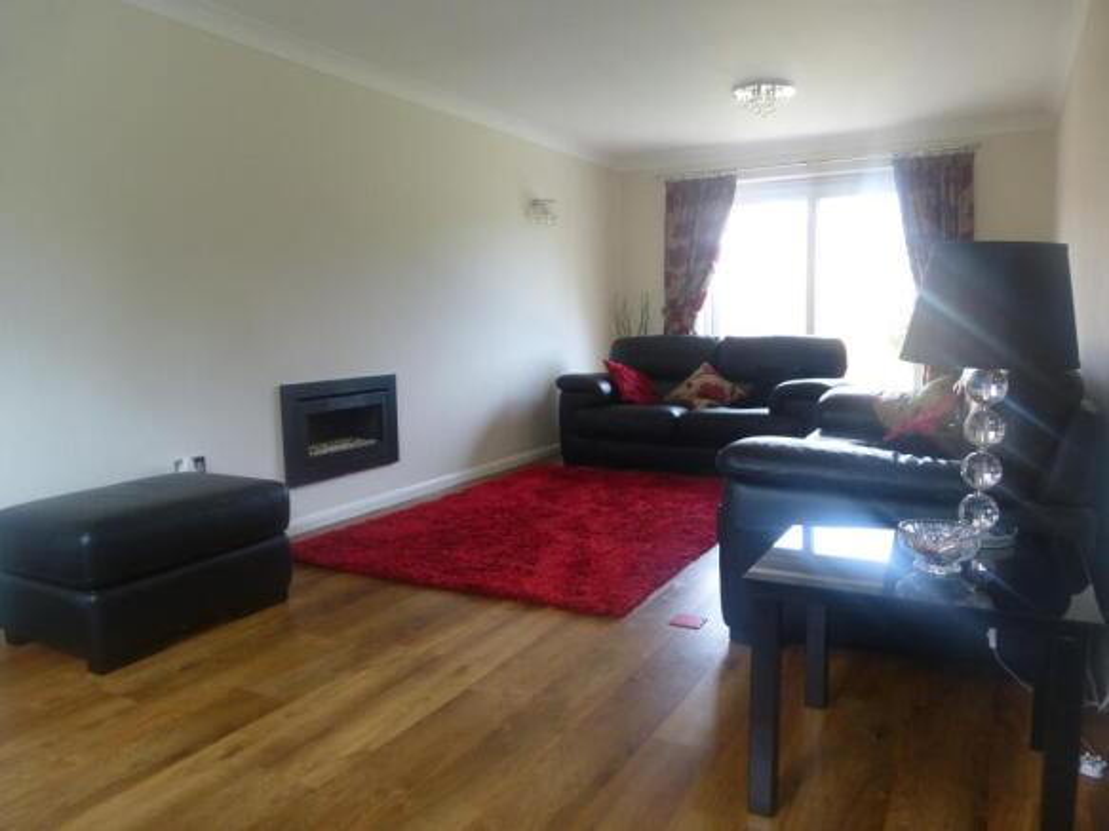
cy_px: 416
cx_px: 554
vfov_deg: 54.9
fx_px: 801
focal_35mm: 25
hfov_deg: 69.4
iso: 250
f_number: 3.3
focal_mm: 4.3
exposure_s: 1/60
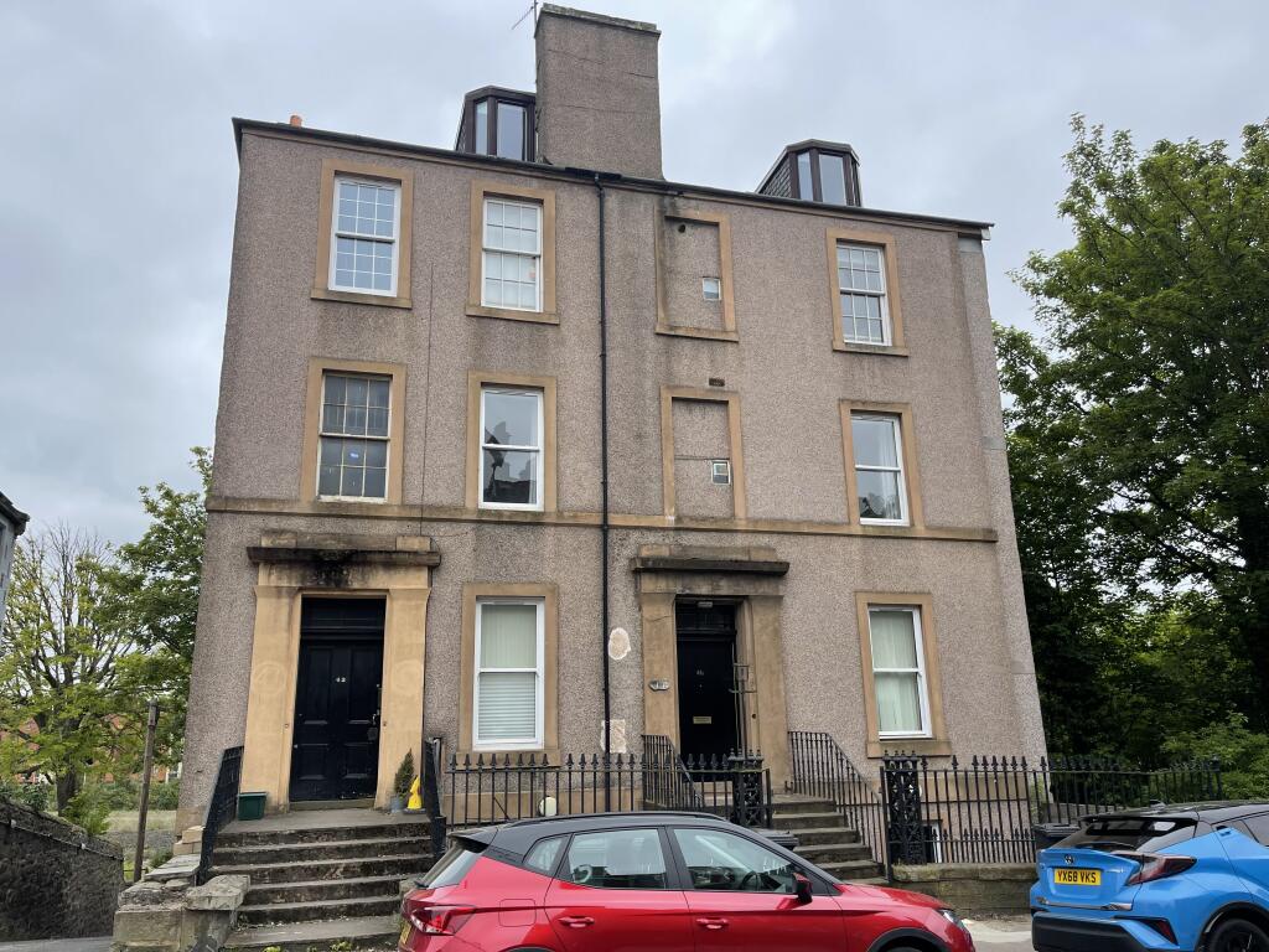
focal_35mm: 26
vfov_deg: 53.1
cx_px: 634
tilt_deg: +15.4
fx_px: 953
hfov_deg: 67.3
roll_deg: +1.1
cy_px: 476
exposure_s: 1/1420
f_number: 1.6
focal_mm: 5.1
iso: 32
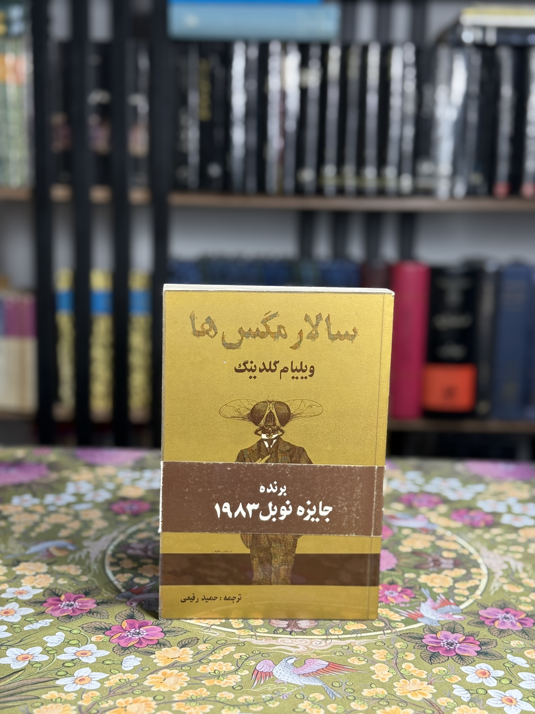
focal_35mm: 48
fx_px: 989
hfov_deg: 30.3
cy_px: 357
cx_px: 268
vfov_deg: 39.7
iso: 100
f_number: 1.78
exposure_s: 1/100
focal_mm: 6.76
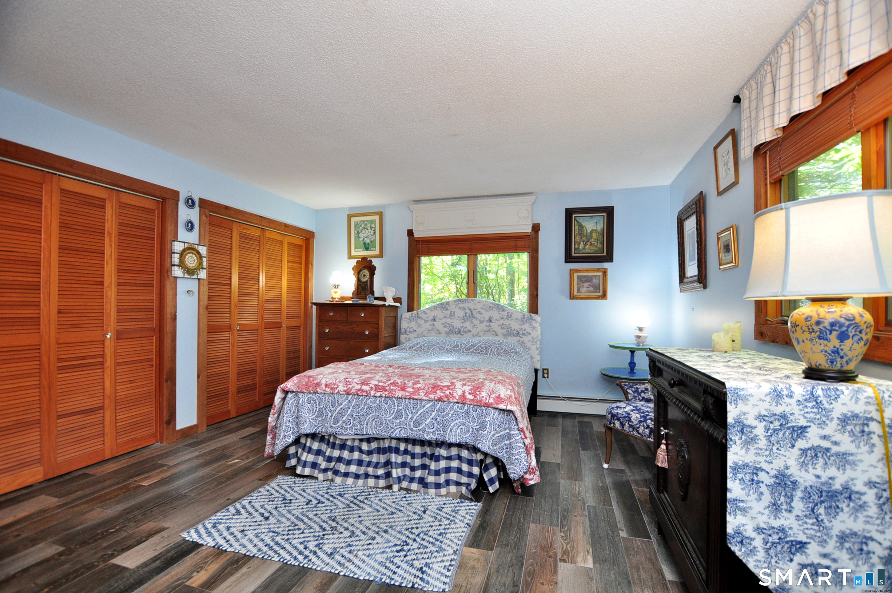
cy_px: 296
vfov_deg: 77.2
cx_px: 446
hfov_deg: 100.5
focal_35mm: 15
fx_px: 371
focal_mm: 10
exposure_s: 1/40
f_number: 4
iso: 640
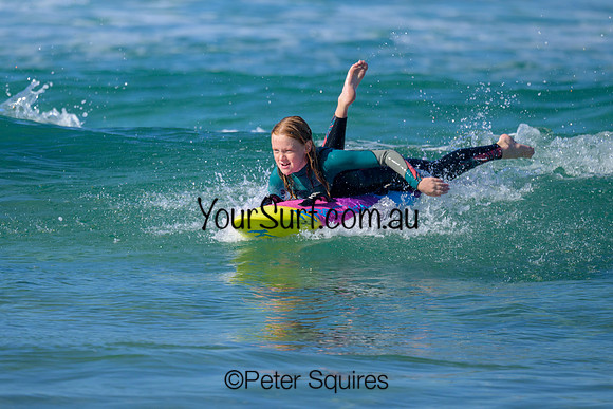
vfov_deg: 1.2
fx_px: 18748
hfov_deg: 1.9
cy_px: 155
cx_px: 247
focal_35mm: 1101
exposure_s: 1/2000
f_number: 6.3
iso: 280
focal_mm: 800
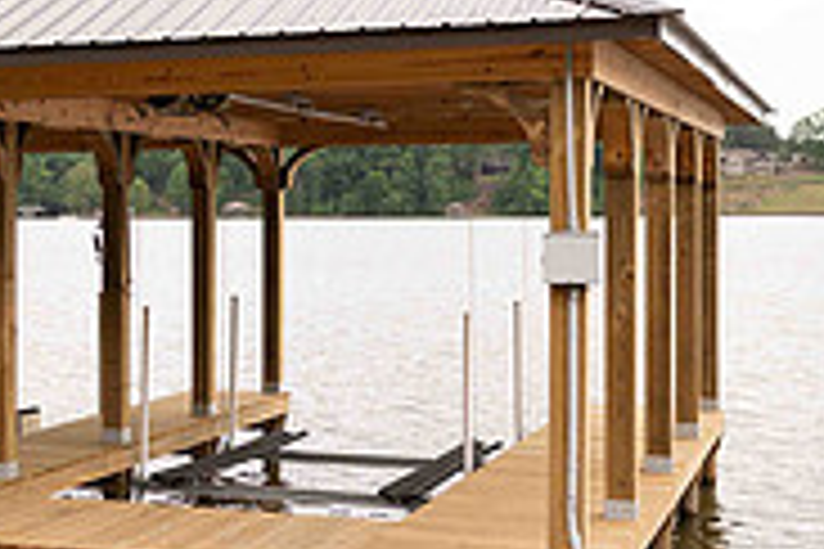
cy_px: 250
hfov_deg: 25.6
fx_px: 1739
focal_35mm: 76
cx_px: 50
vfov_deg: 17.9
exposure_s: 1/1000
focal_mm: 24
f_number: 2.5
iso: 125
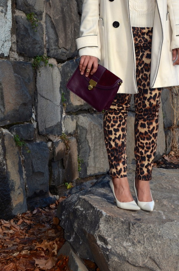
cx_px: 106
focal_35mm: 76
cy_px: 49
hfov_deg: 17.8
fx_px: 570
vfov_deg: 26.2
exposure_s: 1/200
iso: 100
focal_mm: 26
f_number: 5.6
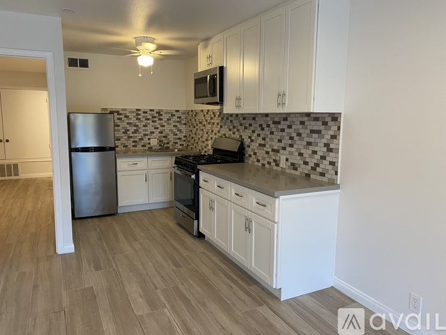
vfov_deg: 53.0
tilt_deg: -8.8
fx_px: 335
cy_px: 168
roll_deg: -0.4
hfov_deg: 67.3
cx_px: 223
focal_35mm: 26
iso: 160
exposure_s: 1/60
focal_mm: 4.25
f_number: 1.8
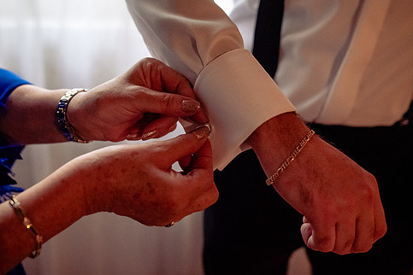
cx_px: 200
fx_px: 482
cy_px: 129
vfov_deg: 31.9
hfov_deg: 46.4
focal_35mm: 42
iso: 6400
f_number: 3.5
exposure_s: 1/160
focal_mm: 35
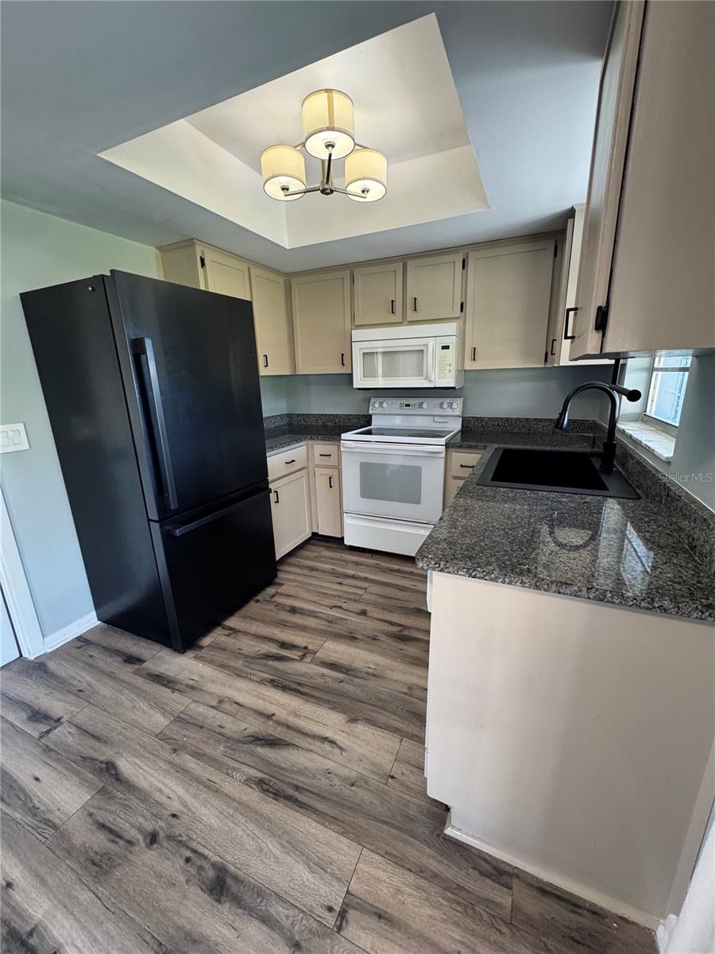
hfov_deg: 85.7
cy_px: 477
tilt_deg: -14.2
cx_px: 358
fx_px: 386
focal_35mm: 14
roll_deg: +1.4
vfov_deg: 102.1
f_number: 2.2
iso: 200
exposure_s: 1/60
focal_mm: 2.22
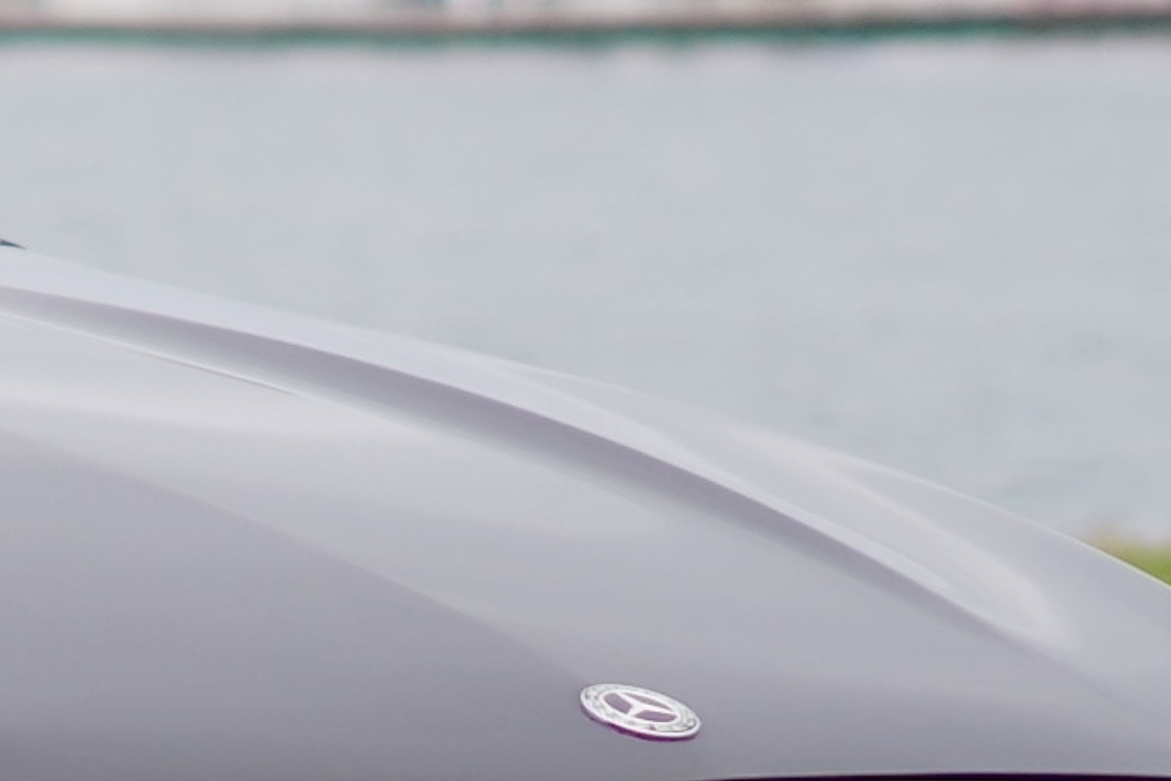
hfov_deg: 5.5
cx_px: -1546
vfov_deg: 3.8
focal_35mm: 363
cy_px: 535
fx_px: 11809
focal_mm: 50
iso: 100
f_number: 2
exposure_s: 1/3200
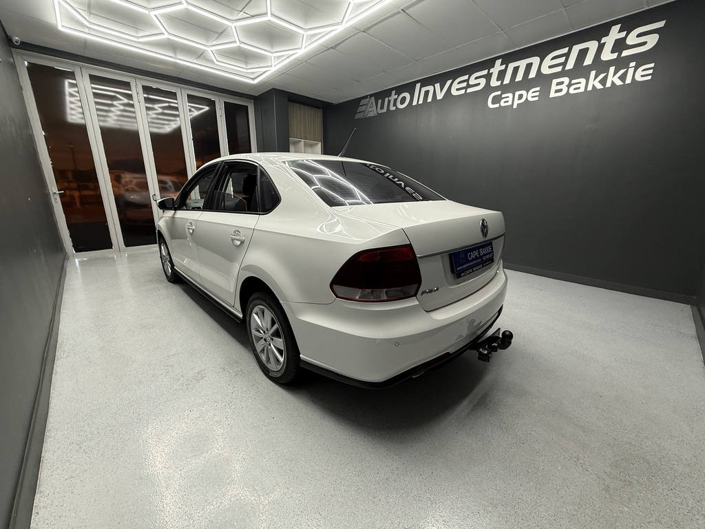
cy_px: 264
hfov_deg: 102.1
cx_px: 352
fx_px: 285
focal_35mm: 14
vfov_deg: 85.7
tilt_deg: -14.6
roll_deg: -0.6
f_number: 2.2
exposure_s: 1/100
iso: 160
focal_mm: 2.22
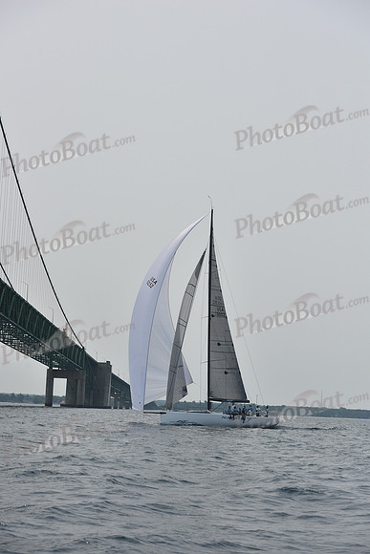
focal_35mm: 70
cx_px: 185
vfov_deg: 28.8
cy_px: 277
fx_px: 1078
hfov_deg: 19.5
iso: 250
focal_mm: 70
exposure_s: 1/3200
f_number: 6.3
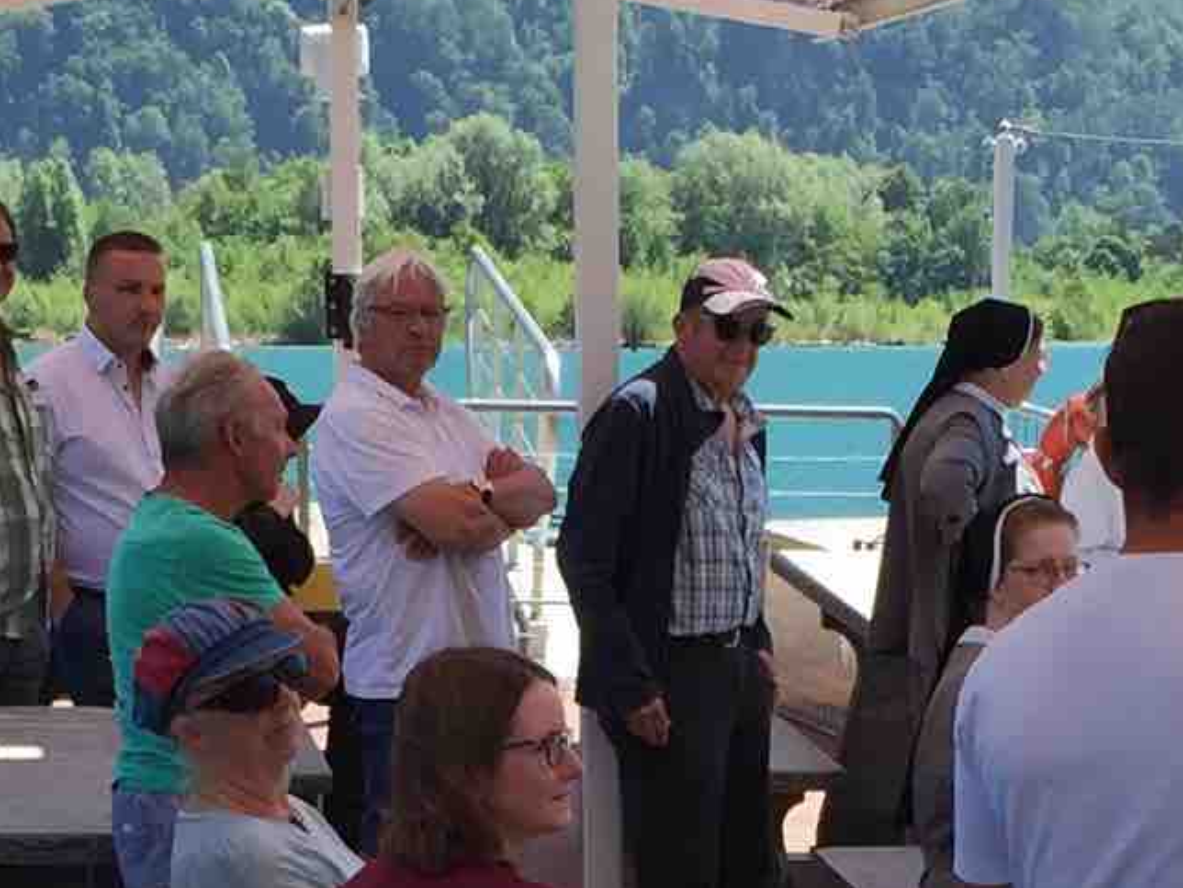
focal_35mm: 147
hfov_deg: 13.4
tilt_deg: -8.7
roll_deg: -0.7
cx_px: 612
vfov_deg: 9.9
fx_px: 5024
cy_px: 1103
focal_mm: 4.15
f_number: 2.2
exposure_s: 1/898
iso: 32
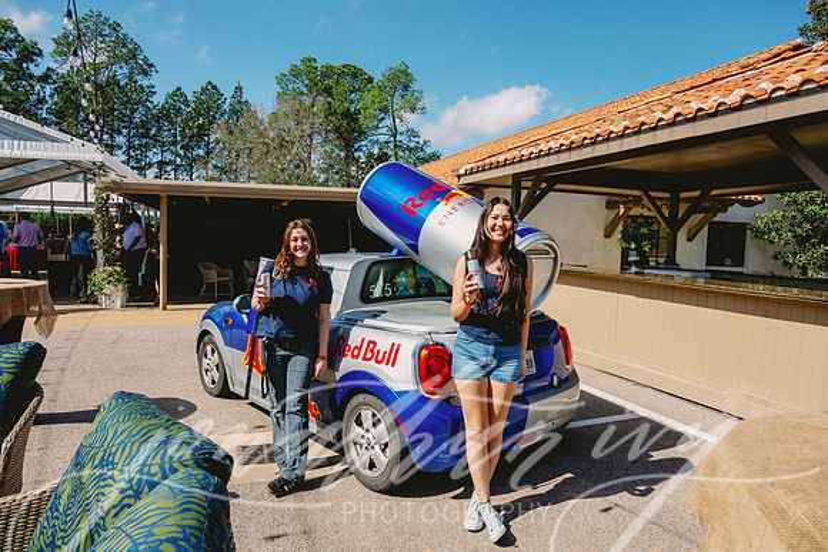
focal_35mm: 24
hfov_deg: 73.7
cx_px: 414
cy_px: 276
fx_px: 552
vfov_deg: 53.2
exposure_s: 1/800
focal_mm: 24
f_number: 7.1
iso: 250
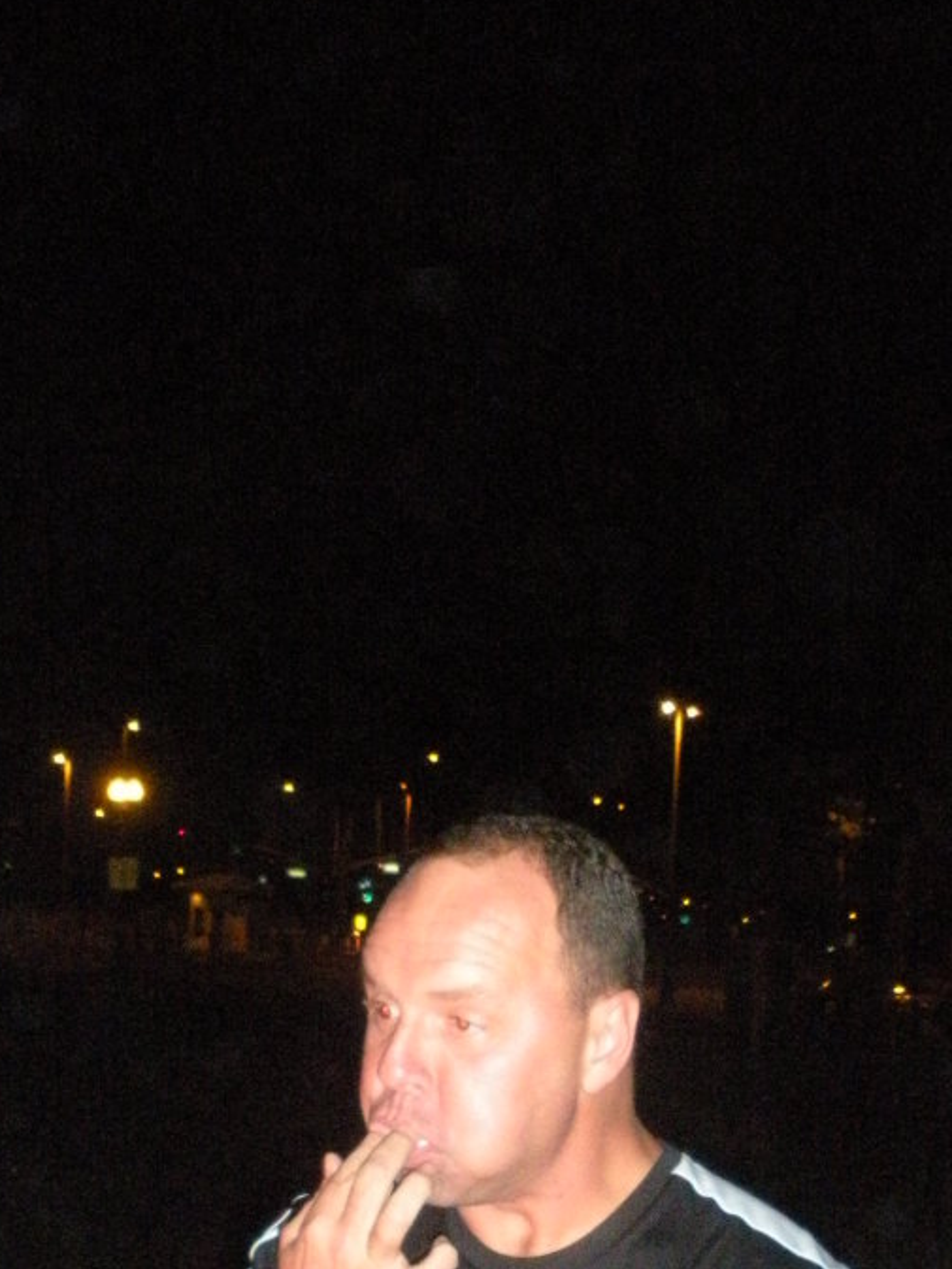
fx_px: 2676
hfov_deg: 20.2
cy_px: 1200
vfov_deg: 25.6
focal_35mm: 73
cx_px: 545
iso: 774
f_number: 3.5
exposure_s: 1/60
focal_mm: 6.3
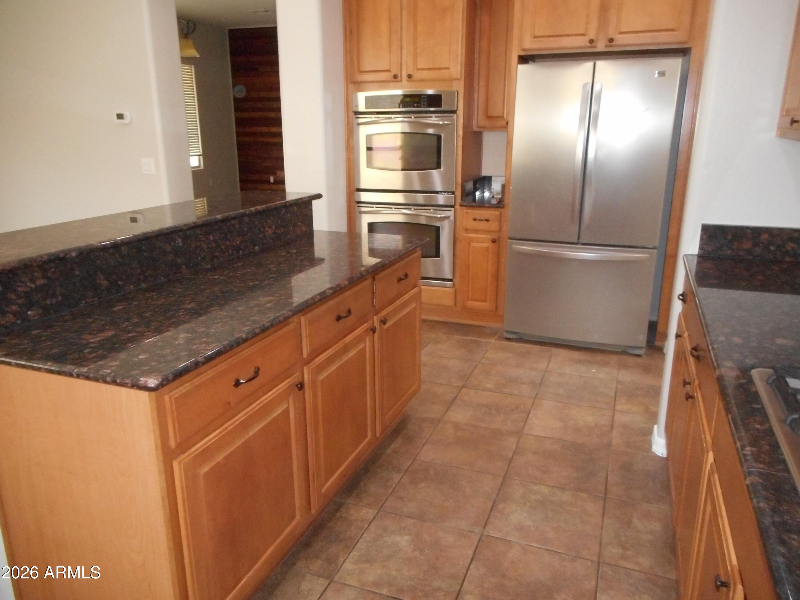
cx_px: 400
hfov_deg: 69.4
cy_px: 300
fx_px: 578
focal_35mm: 25
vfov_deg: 54.9
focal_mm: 4.5
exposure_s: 1/25
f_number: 3.7
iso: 640
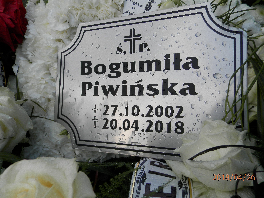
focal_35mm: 26
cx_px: 134
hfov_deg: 67.3
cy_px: 96
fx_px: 198
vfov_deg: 53.1
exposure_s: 1/250
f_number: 3.1
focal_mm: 4.5
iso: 80
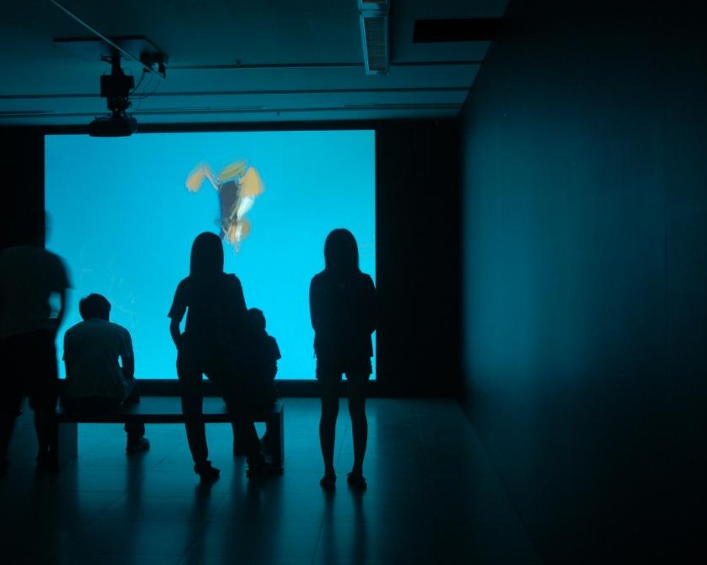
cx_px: 324
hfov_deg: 37.6
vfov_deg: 30.5
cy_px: 280
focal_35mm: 50
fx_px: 1037
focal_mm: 29
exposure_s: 1/2.5
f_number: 5.6
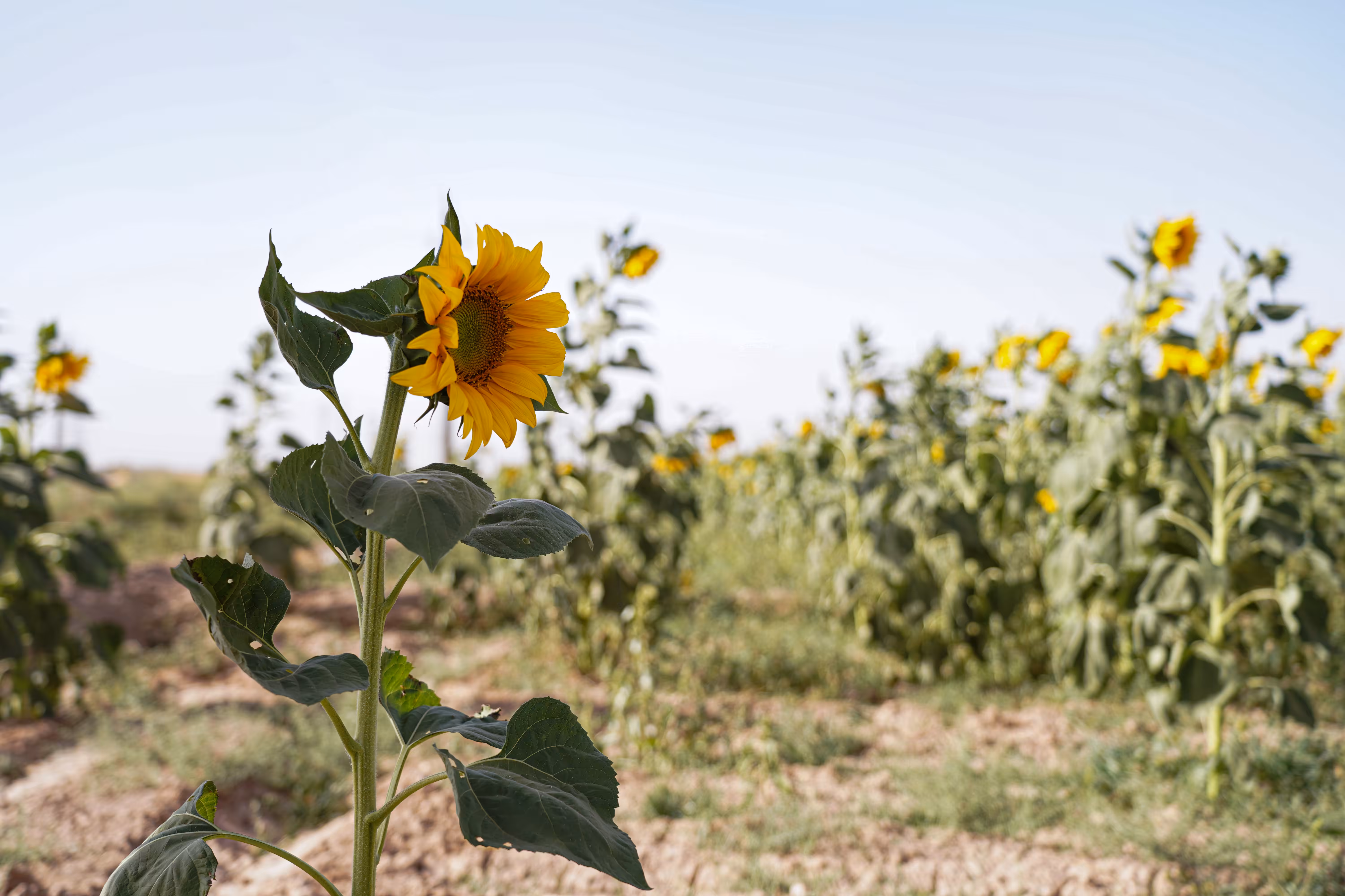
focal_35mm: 46
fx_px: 1718
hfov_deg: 42.7
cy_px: 448
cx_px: 672
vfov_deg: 29.2
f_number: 4
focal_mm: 46
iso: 100
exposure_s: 1/320
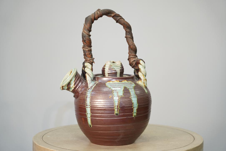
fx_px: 515
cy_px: 76
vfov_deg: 16.7
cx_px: 113
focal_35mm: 82
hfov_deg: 24.8
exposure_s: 1/100
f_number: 4
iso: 1000
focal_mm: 82
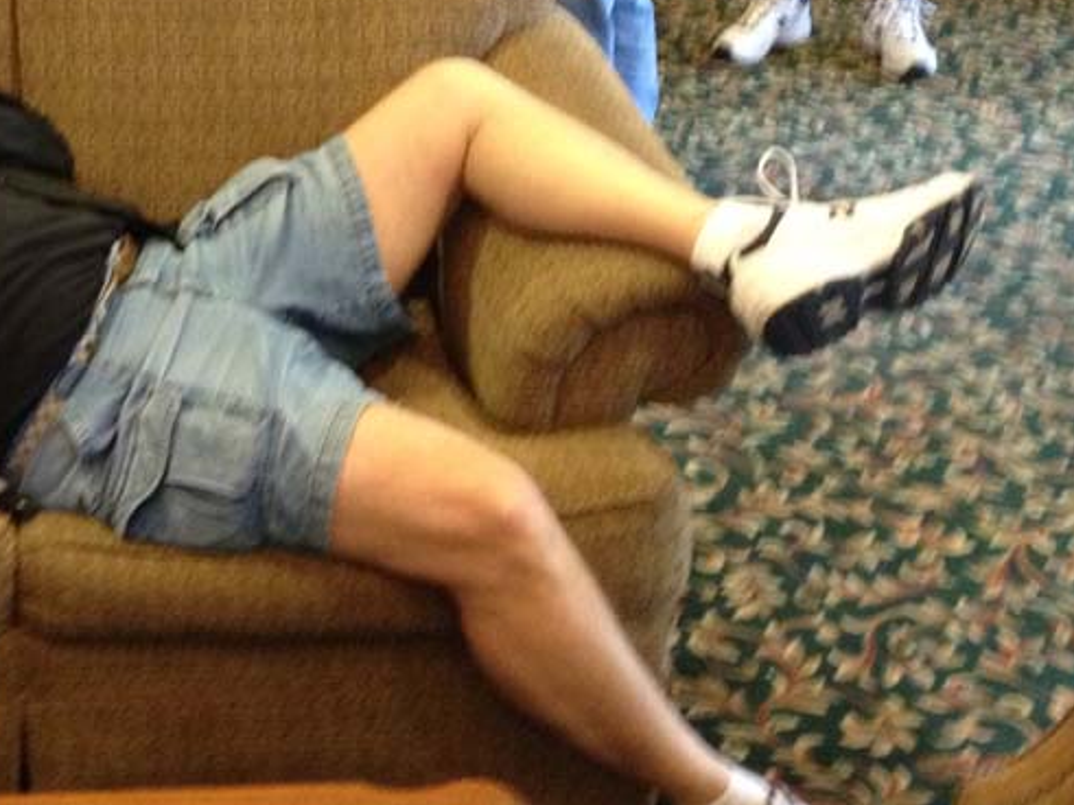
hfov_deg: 25.8
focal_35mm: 73
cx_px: 112
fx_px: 2264
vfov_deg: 20.1
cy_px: 317
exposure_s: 1/20
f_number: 2.4
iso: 400
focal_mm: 4.28
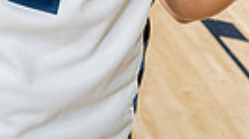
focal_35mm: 116
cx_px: 63
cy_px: -250
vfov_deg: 8.9
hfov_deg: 18.4
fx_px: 765
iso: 640
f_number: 7.1
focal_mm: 33
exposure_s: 1/250
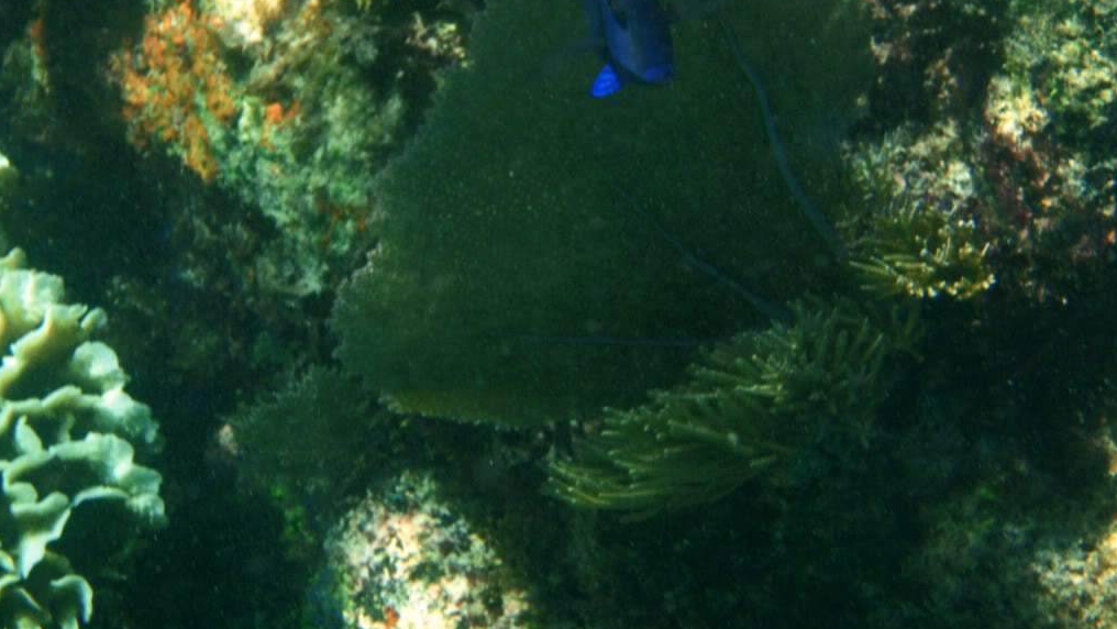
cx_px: 558
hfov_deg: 19.1
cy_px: 231
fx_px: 3318
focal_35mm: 112
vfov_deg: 10.8
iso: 64
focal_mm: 18.2
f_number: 5.1
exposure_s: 1/200
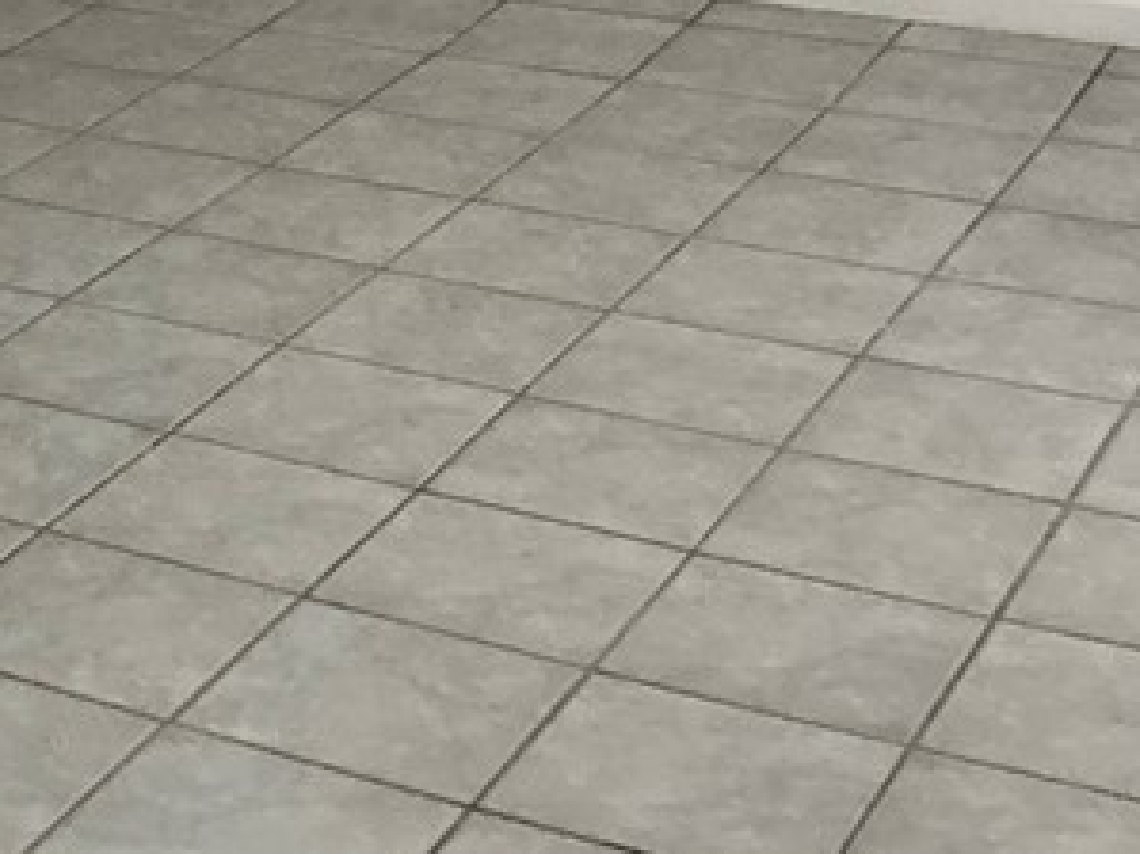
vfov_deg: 14.7
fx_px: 3160
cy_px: -248
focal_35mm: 96
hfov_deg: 19.1
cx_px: -286
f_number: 1.8
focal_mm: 3
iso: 200
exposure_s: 1/60
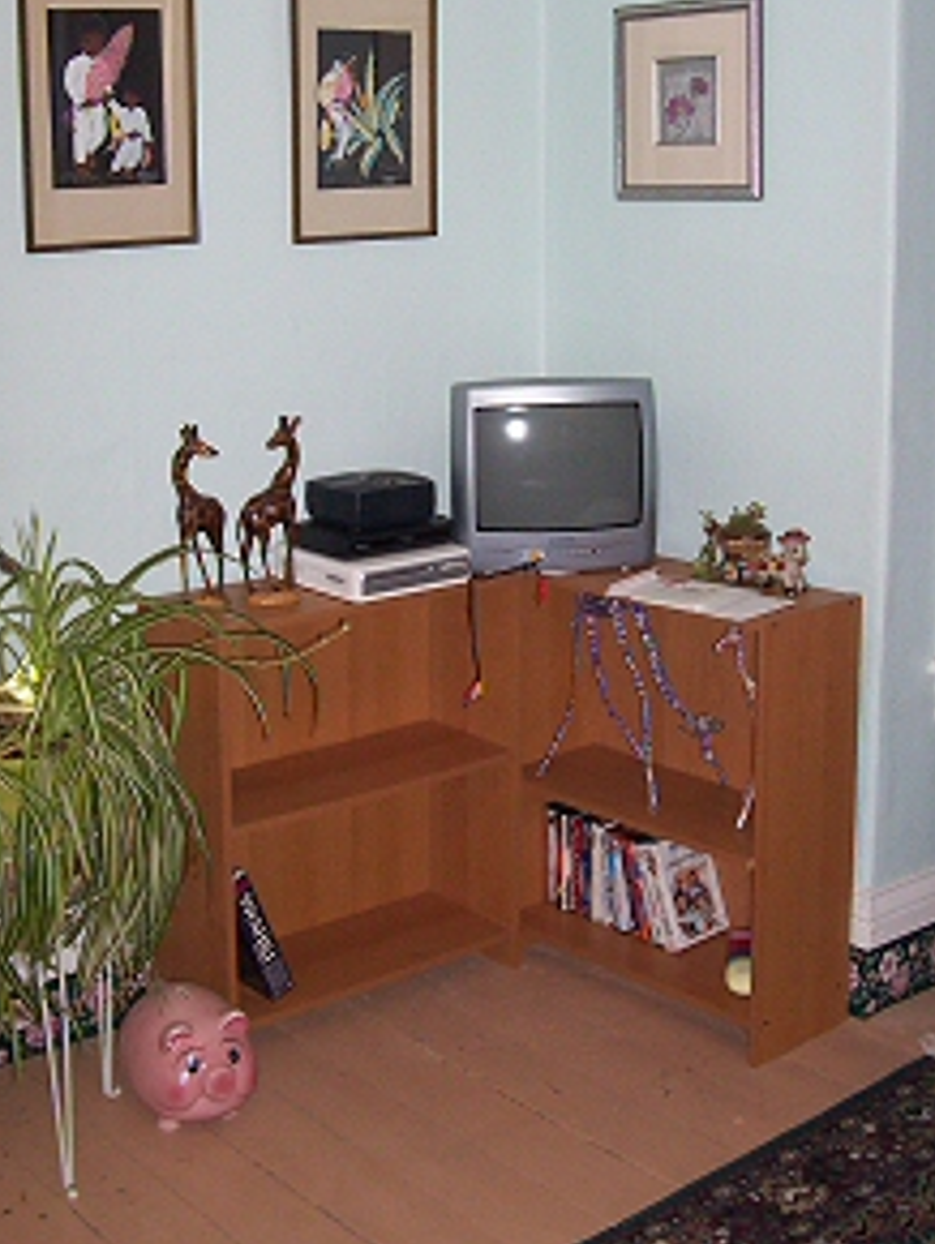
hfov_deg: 28.6
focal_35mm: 51
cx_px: 472
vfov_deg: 37.3
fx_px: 1834
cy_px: 493
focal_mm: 5.6
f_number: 2.8
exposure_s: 1/60
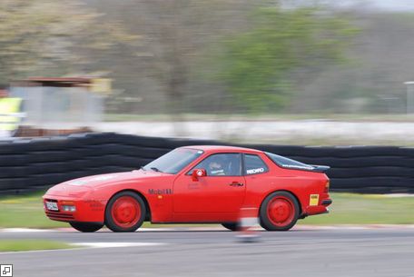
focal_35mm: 405
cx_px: 207
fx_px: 4662
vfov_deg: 3.4
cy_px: 138
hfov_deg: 5.1
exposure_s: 1/60
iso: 125
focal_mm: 270
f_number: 14
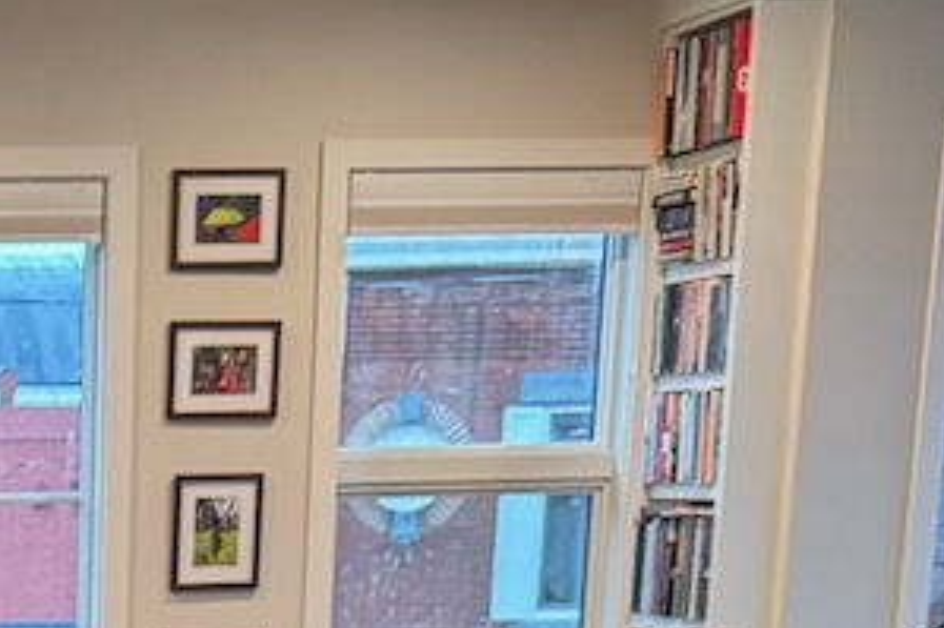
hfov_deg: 18.2
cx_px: -183
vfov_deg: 11.3
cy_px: 1354
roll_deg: +1.0
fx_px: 2804
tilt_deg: -17.7
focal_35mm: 107
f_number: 1.78
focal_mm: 6.76
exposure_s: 1/60
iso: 400
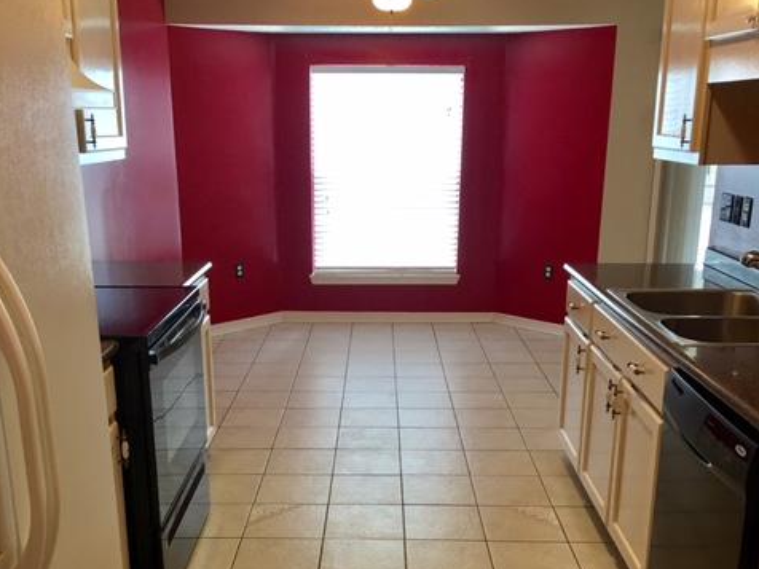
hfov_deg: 47.9
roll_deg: -0.7
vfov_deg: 36.5
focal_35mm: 39
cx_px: 378
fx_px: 855
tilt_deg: -15.1
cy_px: 373
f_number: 2.2
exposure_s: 1/15
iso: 32
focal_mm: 4.15
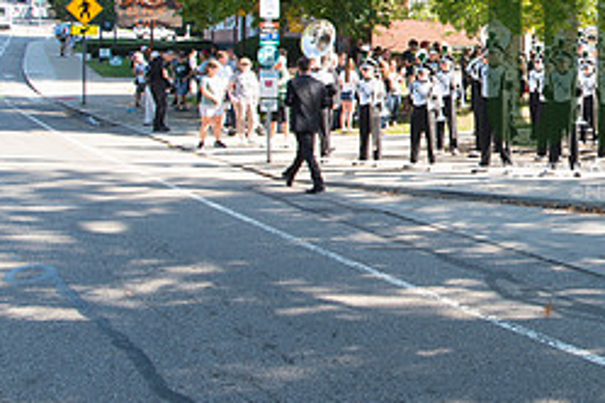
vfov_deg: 23.8
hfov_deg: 31.5
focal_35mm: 56
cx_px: 671
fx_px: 941
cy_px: 84
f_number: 9
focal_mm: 24
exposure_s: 1/50
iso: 125
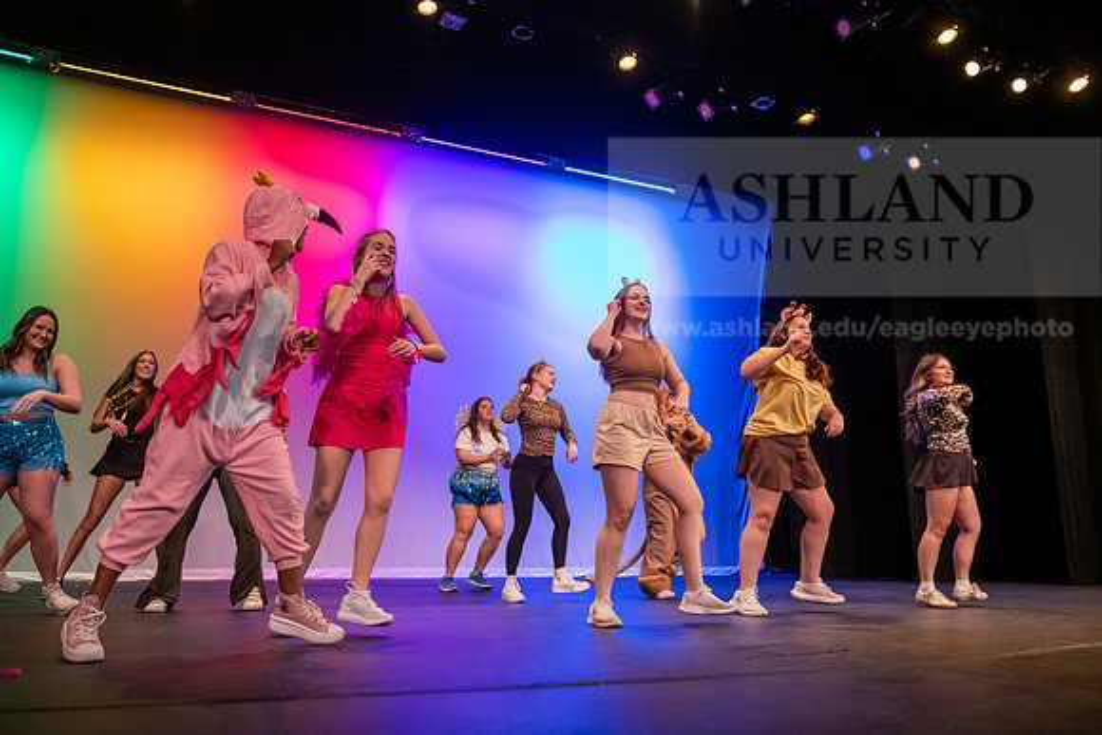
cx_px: 551
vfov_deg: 41.1
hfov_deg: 58.7
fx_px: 980
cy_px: 368
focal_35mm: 32
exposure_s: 1/320
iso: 4000
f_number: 3.2
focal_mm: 32
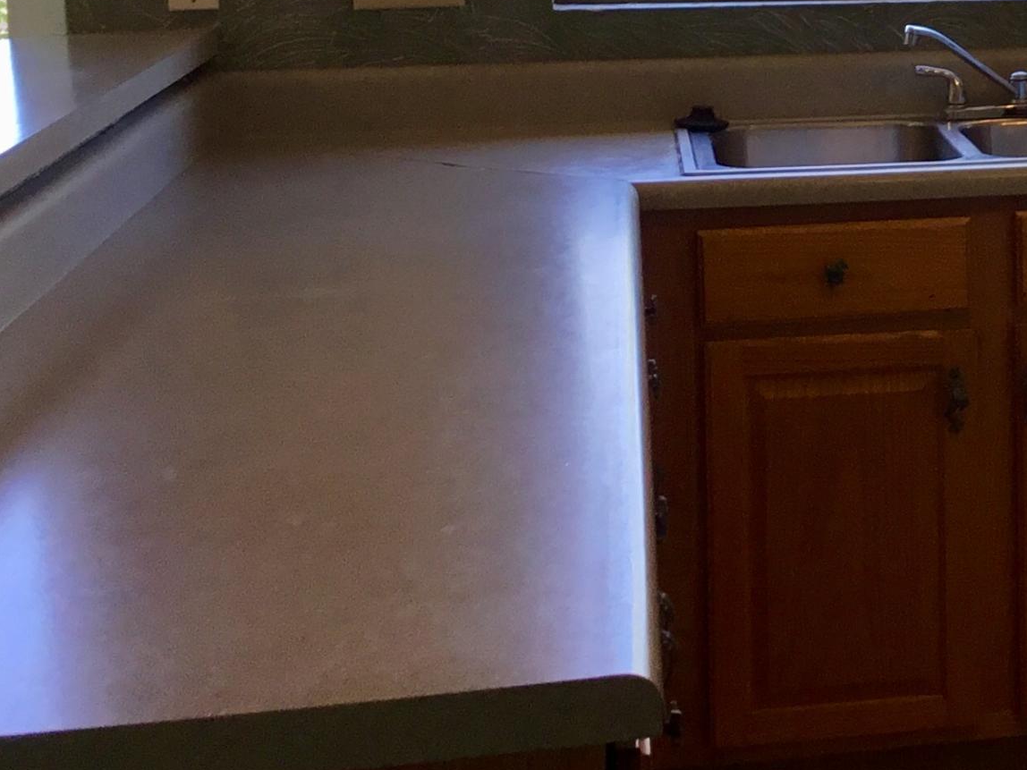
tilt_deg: -6.4
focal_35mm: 81
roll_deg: +1.3
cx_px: 1140
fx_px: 2403
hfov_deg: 22.7
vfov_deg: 17.8
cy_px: 34
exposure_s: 1/60
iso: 25
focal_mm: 3.3
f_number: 2.4
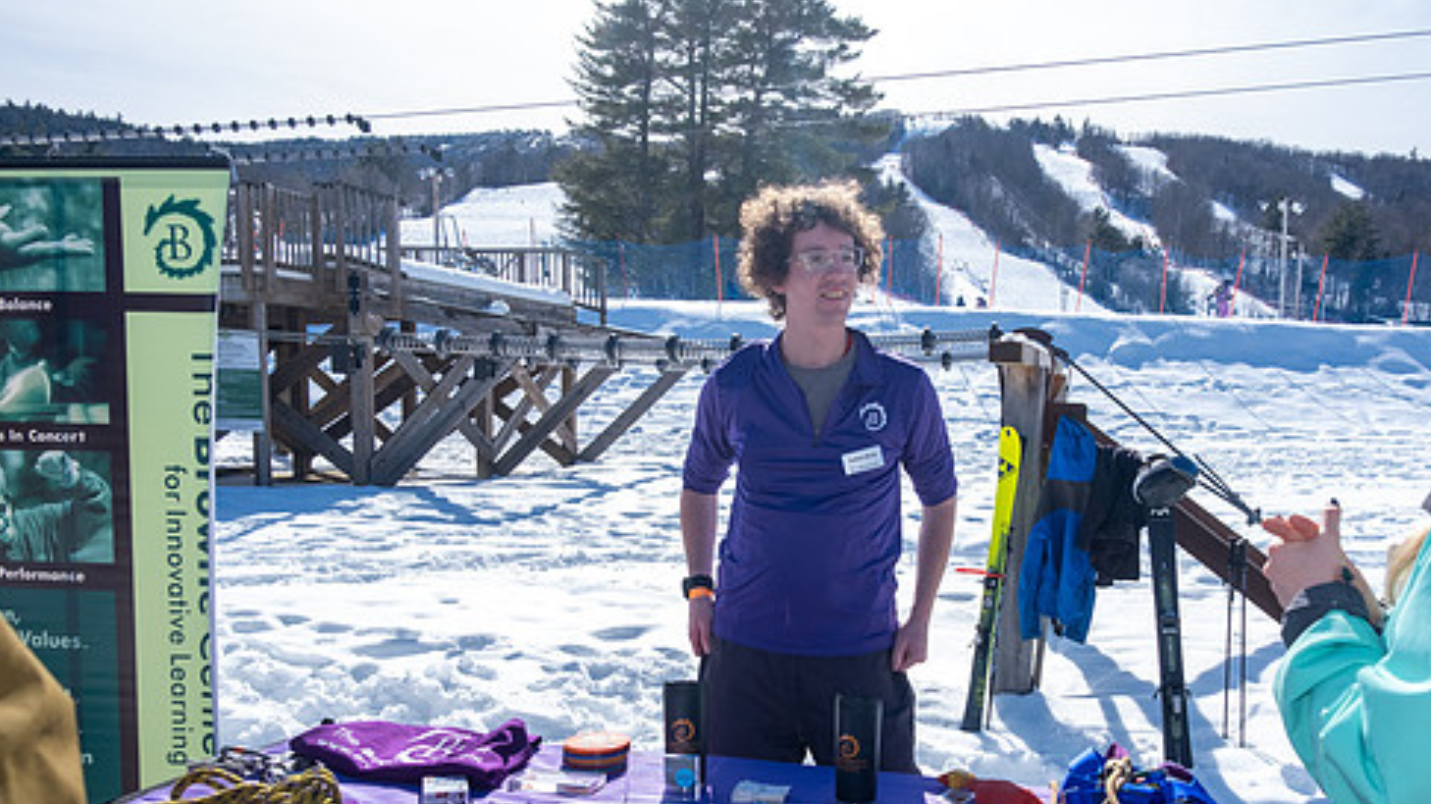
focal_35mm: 30
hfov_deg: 63.8
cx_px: 845
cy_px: 546
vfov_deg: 38.4
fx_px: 1138
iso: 320
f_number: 6.4
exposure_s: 1/1000
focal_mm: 16
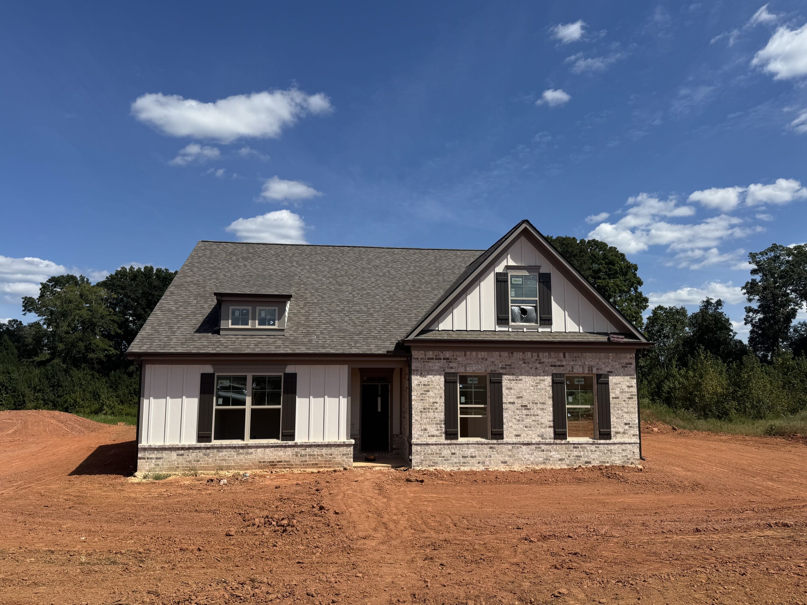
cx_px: 397
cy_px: 311
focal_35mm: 26
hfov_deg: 67.3
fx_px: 606
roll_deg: -0.3
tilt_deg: +6.7
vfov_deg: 53.1
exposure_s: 1/6410
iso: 80
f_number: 1.78
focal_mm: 6.76
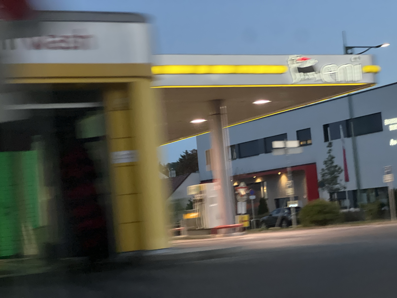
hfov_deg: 25.3
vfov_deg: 19.1
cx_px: 198
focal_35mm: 77
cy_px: 149
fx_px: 883
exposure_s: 1/34
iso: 800
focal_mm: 9
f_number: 2.8
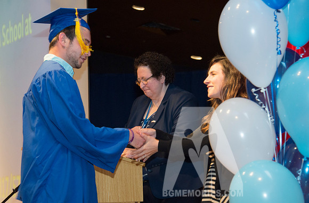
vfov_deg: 10.4
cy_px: 120
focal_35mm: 131
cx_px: 148
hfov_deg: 15.7
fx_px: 1118
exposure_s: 1/80
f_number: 5.3
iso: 2000
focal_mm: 112
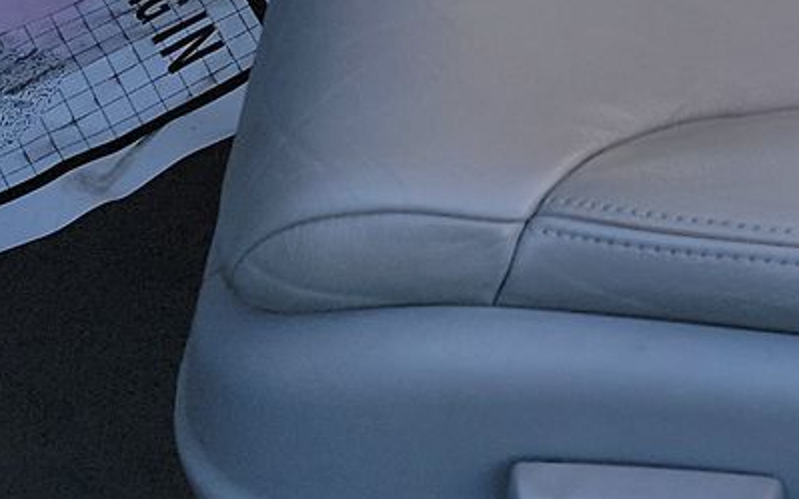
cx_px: 987
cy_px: -605
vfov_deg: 11.2
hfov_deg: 19.1
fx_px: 2220
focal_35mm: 102
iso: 94
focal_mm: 6.7
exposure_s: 1/119
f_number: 1.8
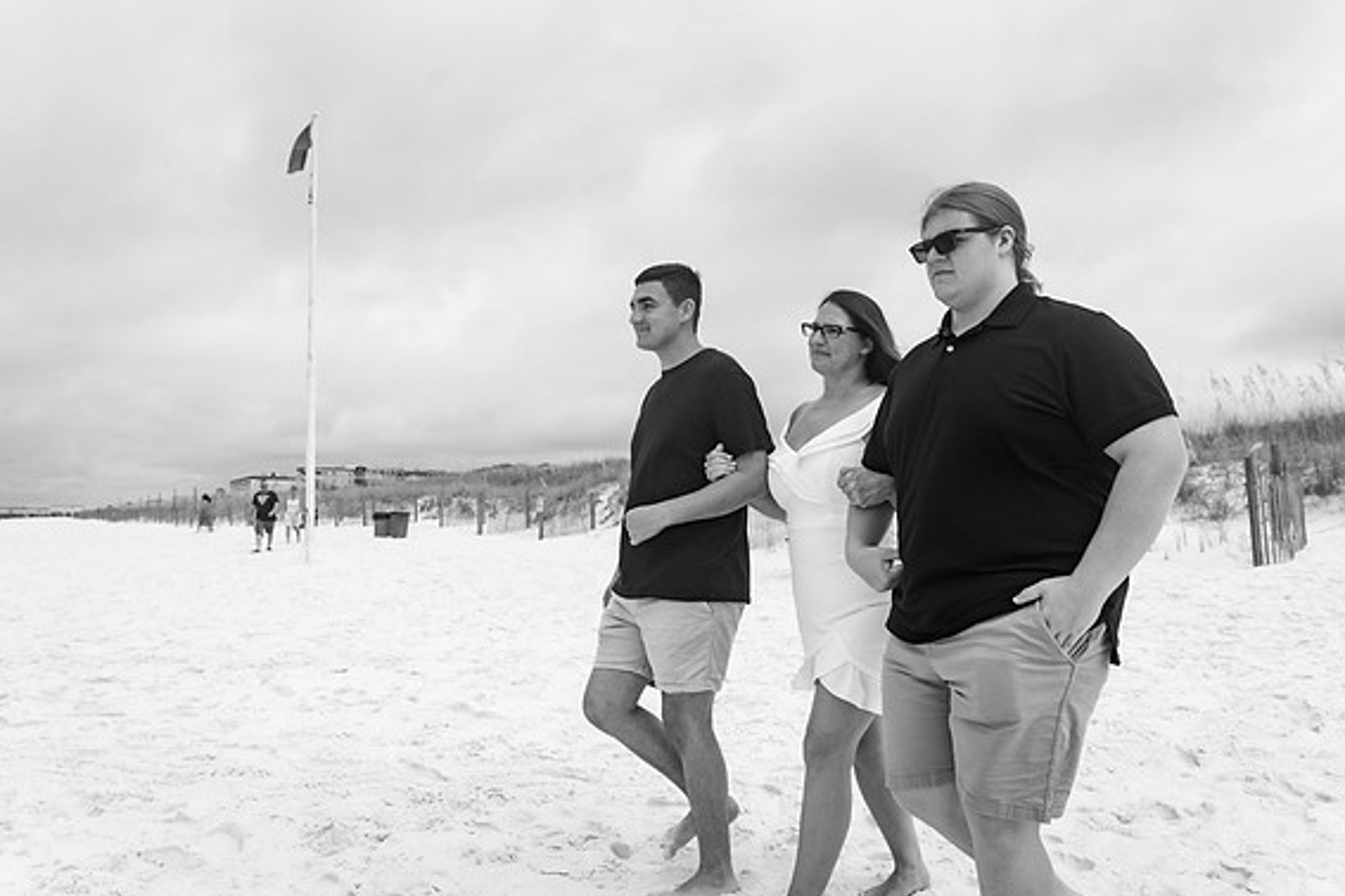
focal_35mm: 25
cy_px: 442
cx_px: 676
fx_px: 934
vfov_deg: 51.3
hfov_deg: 71.5
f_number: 5.6
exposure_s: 1/5000
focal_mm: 24
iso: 640
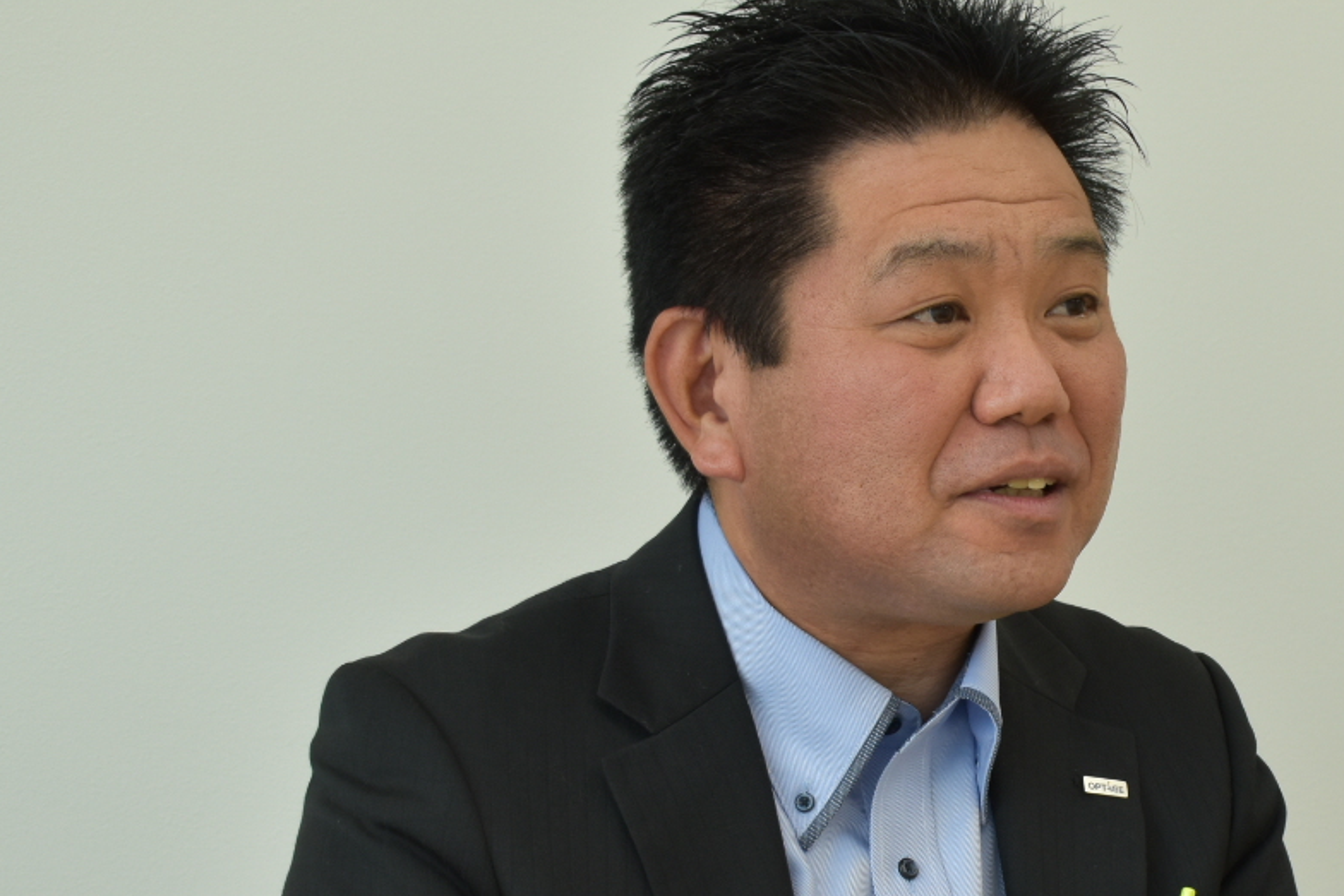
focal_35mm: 93
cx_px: 1102
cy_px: 798
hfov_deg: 21.6
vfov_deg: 14.6
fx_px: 3472
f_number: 5.6
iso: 400
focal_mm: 30
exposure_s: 1/100
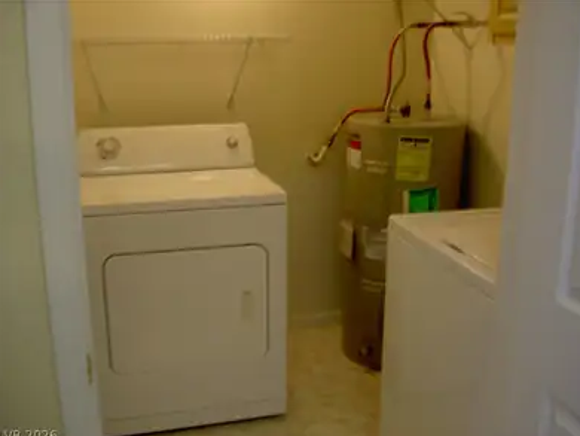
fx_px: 671
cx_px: 291
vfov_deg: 36.0
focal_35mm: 40
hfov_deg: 46.8
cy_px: 222
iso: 100
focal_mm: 8
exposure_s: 1/8
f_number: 2.8
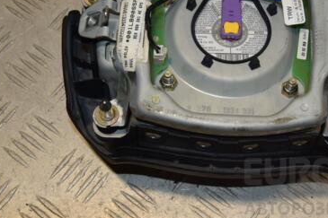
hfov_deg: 29.0
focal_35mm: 69
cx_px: 227
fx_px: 628
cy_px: 52
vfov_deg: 19.6
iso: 800
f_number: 8
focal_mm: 28
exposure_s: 1/200
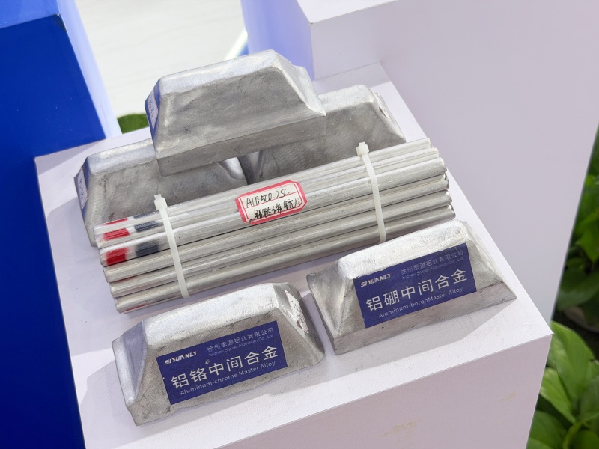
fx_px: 831
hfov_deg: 39.7
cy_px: 224
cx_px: 300
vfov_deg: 30.3
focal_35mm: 48
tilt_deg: -48.7
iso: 50
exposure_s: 1/148
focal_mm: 6.76
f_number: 1.78
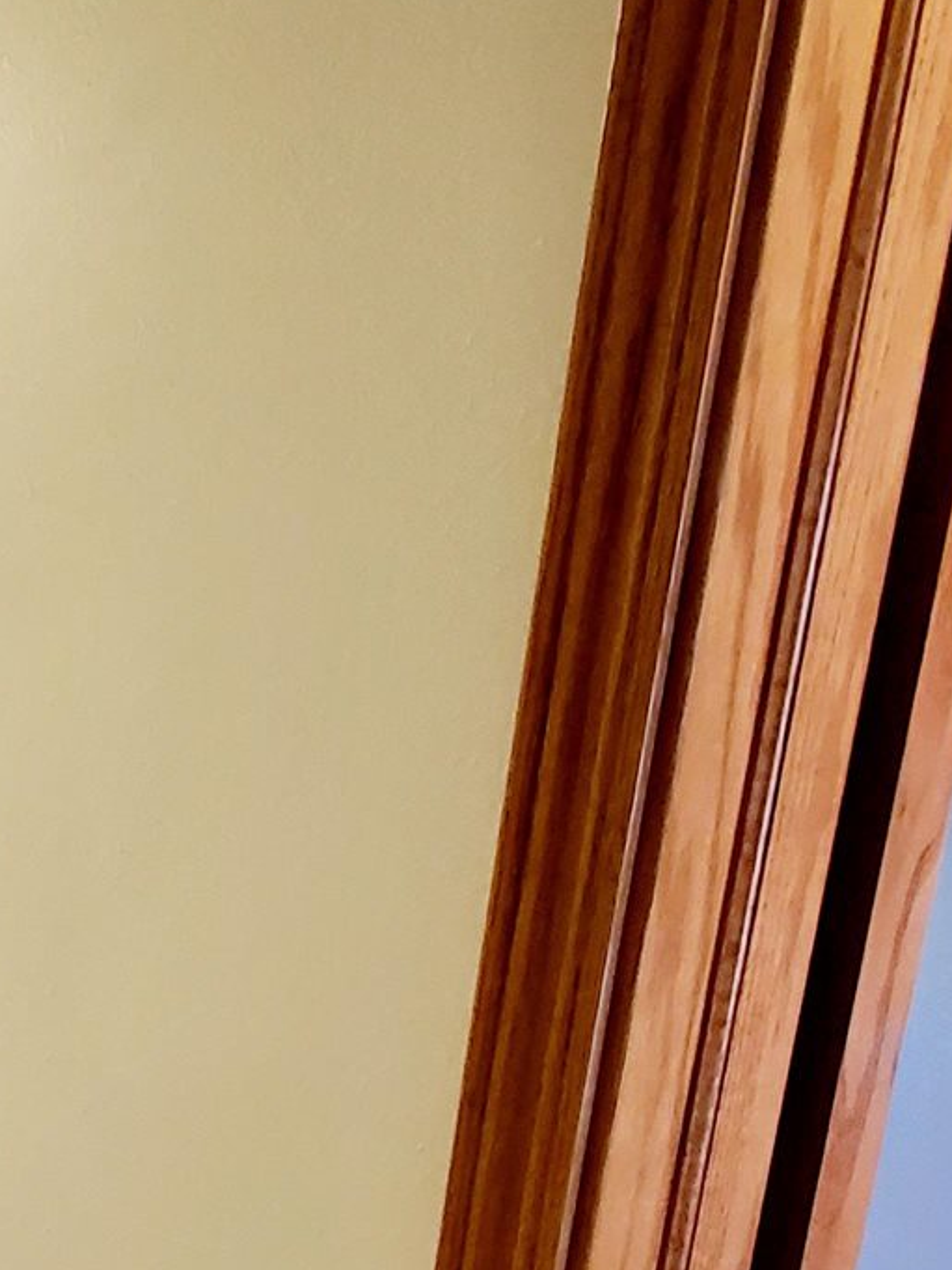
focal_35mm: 44
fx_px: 1613
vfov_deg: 40.2
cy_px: 1110
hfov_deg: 27.1
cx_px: -315
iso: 320
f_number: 2.2
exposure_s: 1/60.2
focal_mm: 1.8
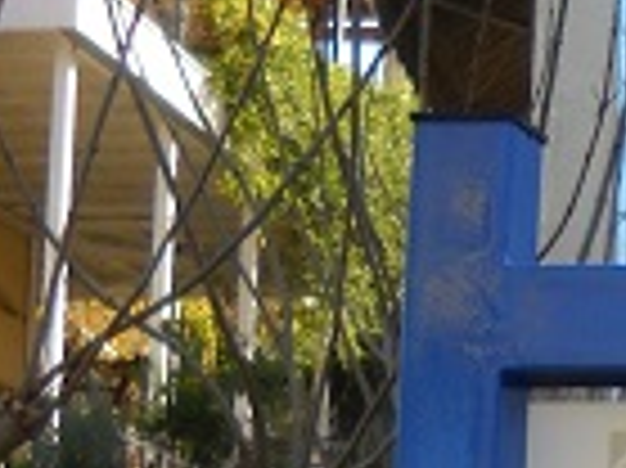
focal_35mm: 206
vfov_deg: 6.9
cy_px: 983
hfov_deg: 8.8
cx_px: 1428
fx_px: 3722
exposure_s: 1/260
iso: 64
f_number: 3.1
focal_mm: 6.72
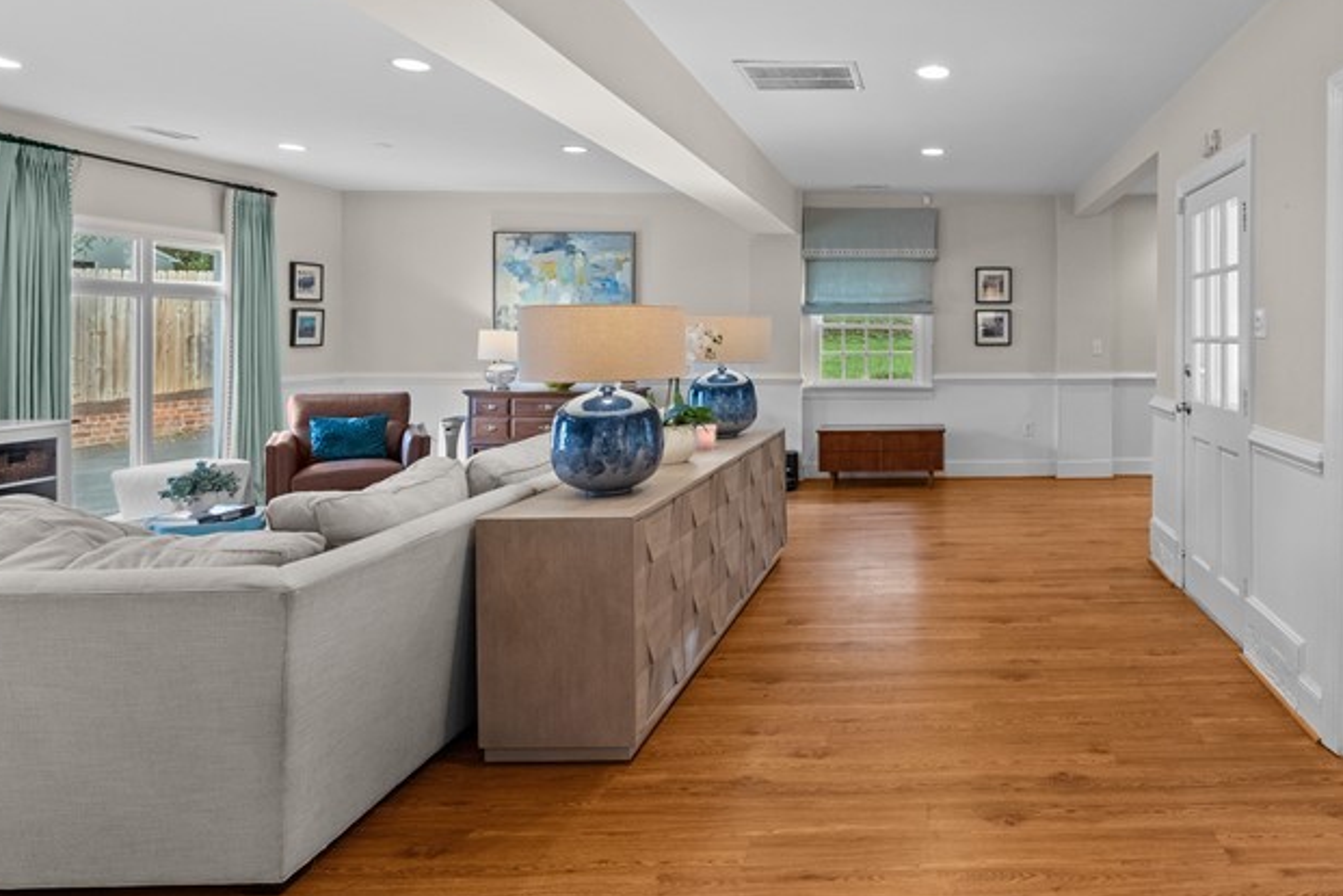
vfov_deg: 58.8
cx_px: 934
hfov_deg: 77.6
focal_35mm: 21
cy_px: 340
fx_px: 783
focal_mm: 12
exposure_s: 1/20
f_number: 6.3
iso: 2000
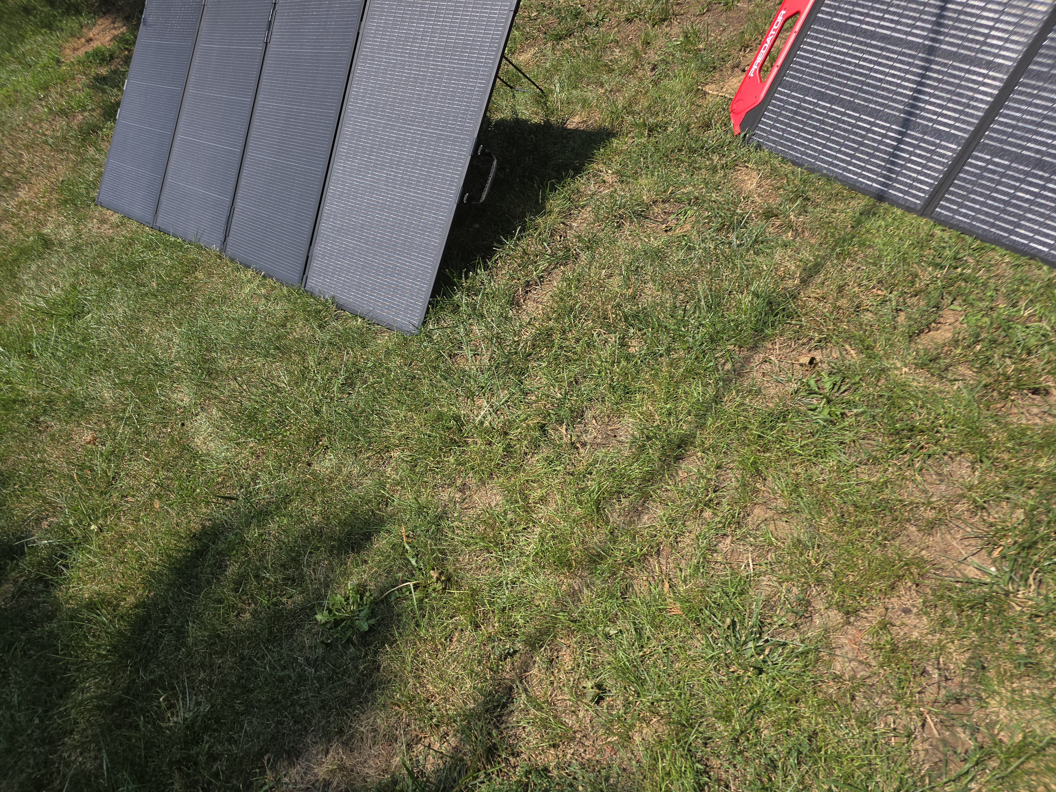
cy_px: 396
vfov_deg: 58.9
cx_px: 528
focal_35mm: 23
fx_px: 702
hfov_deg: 73.9
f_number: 1.7
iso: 12
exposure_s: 1/593
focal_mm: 6.3
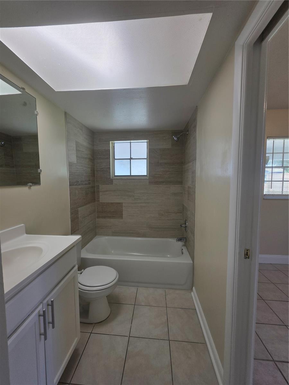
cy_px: 192
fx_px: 145
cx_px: 144
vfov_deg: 106.2
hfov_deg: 89.9
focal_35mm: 13
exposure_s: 1/120
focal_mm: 2.2
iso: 50
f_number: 1.9
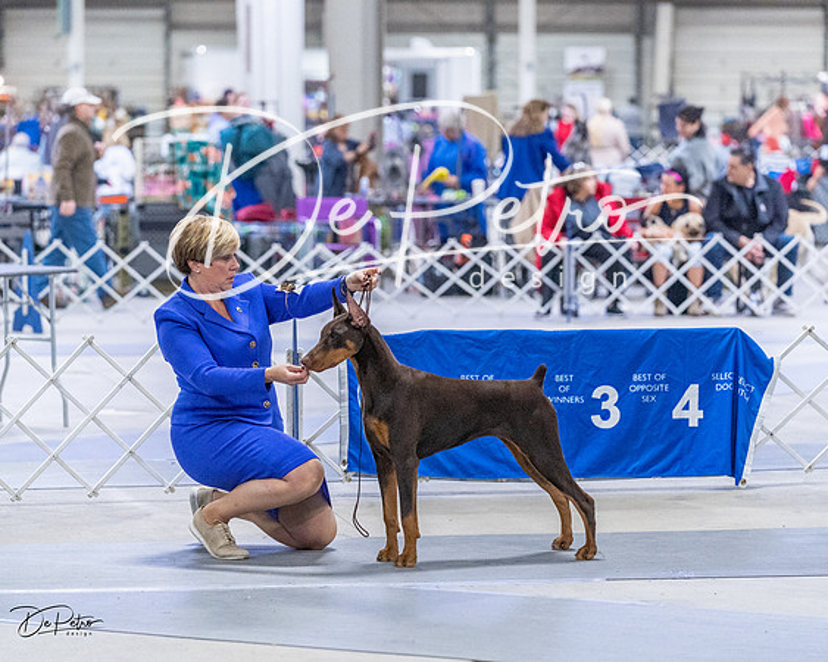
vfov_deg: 10.2
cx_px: 414
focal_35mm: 151
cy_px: 331
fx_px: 3697
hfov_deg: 12.8
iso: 6400
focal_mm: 134
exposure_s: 1/320
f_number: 3.5
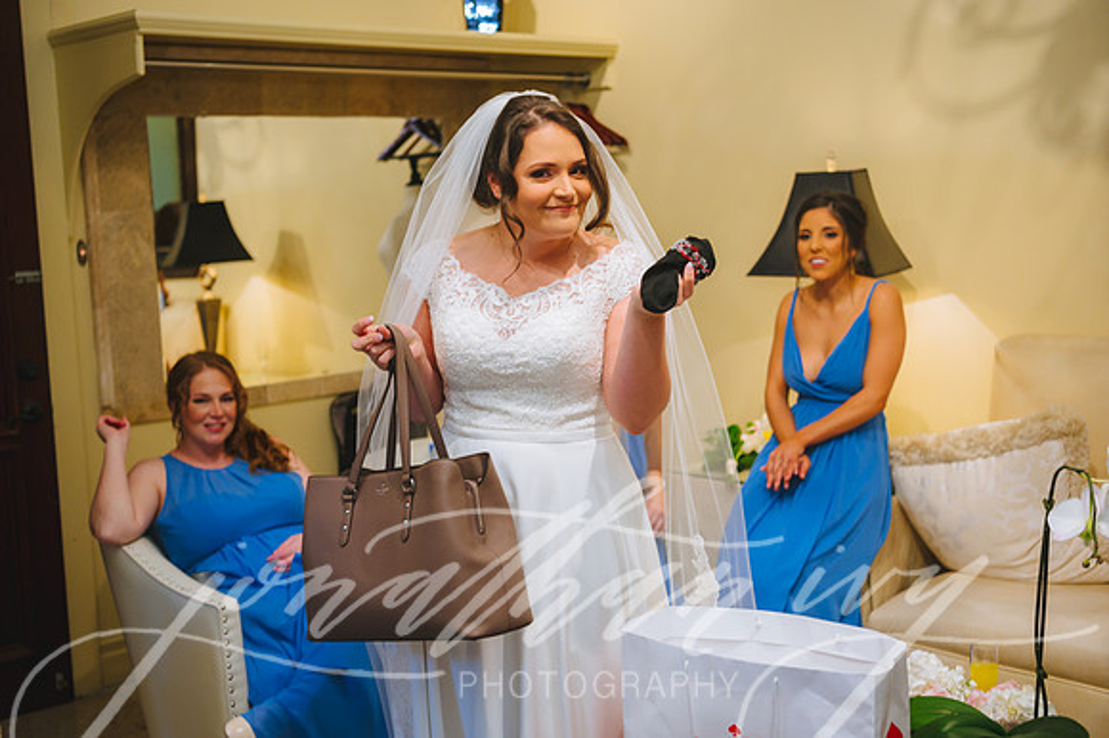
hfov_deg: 42.8
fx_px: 1416
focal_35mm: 46
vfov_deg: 29.2
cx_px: 554
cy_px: 369
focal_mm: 46
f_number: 2.8
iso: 1250
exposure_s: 1/200
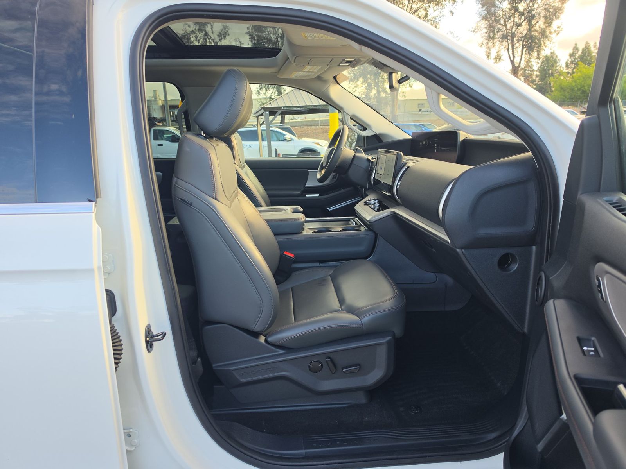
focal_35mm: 23
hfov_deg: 73.9
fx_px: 416
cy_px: 234
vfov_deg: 58.9
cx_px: 313
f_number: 1.4
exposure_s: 1/145
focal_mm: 6.5
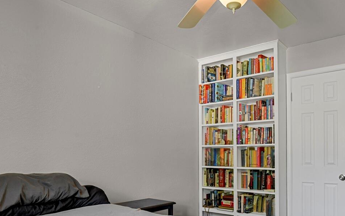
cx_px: 214
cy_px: 156
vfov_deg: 42.1
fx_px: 273
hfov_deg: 63.8
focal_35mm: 29
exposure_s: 6
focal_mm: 17
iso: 250
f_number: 8
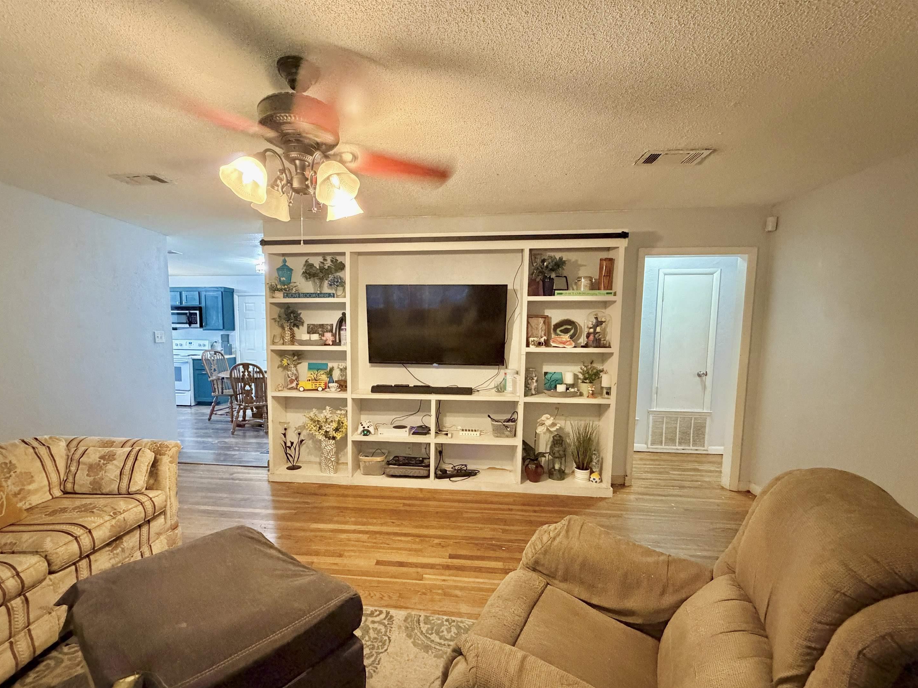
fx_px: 398
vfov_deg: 81.6
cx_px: 428
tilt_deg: -5.6
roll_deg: -0.5
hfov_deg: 98.0
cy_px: 368
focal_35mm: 15
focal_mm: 2.22
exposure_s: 1/40
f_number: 2.2
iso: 800
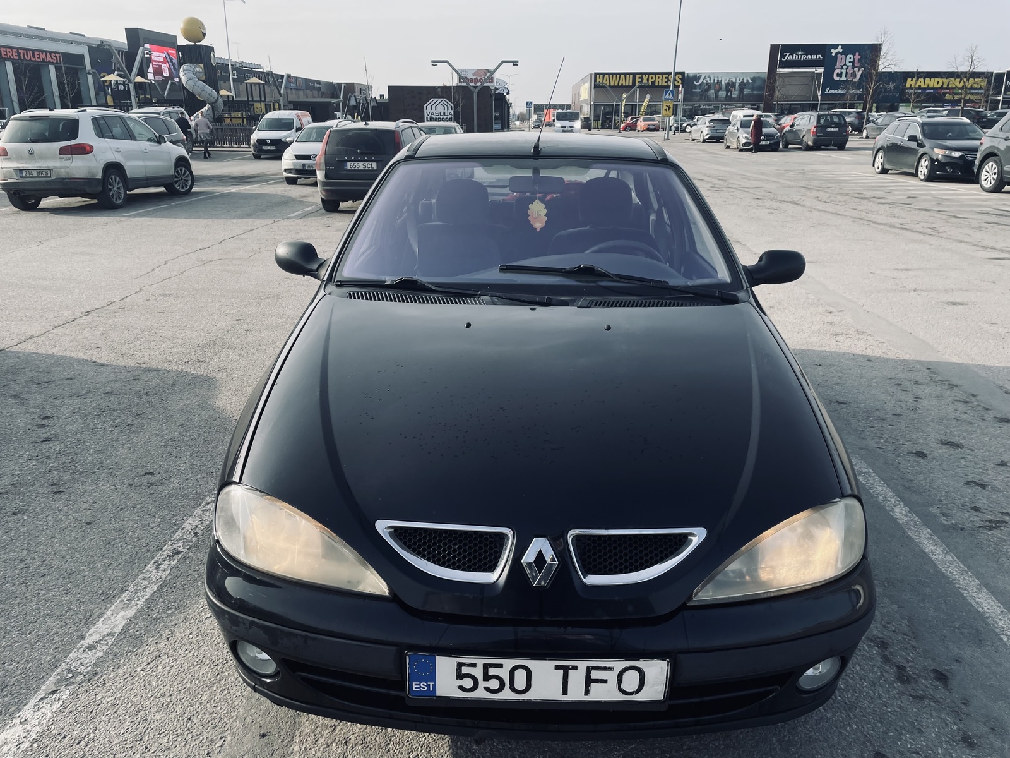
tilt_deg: -19.4
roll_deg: -0.1
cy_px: 379
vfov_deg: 53.1
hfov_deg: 67.3
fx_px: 759
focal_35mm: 26
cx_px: 505
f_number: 1.6
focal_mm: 4.2
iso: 32
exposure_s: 1/1453
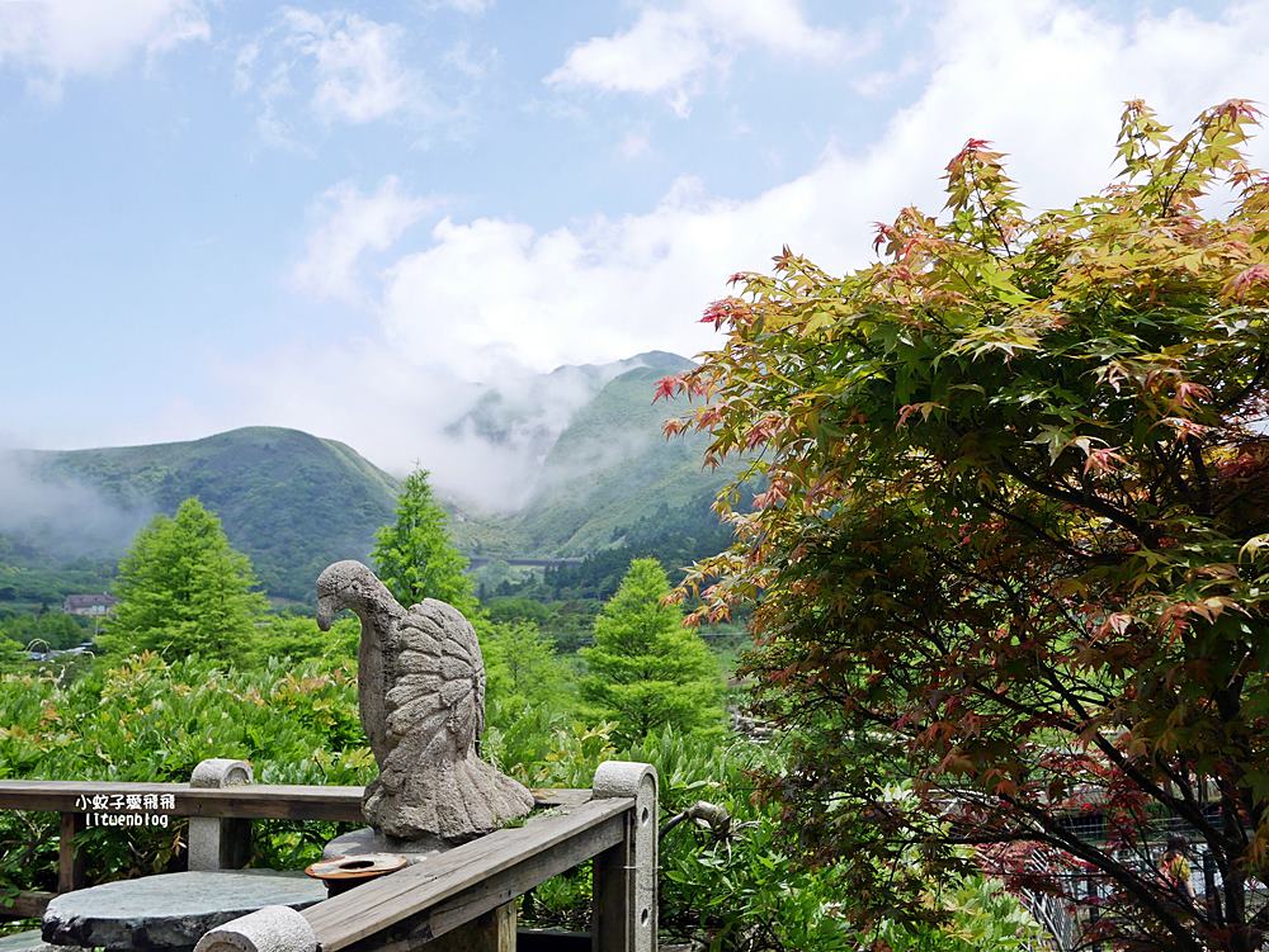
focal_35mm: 28
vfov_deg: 49.8
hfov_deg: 63.4
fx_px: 1027
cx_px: 634
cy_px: 476
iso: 200
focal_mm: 14
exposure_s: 1/1300
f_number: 4
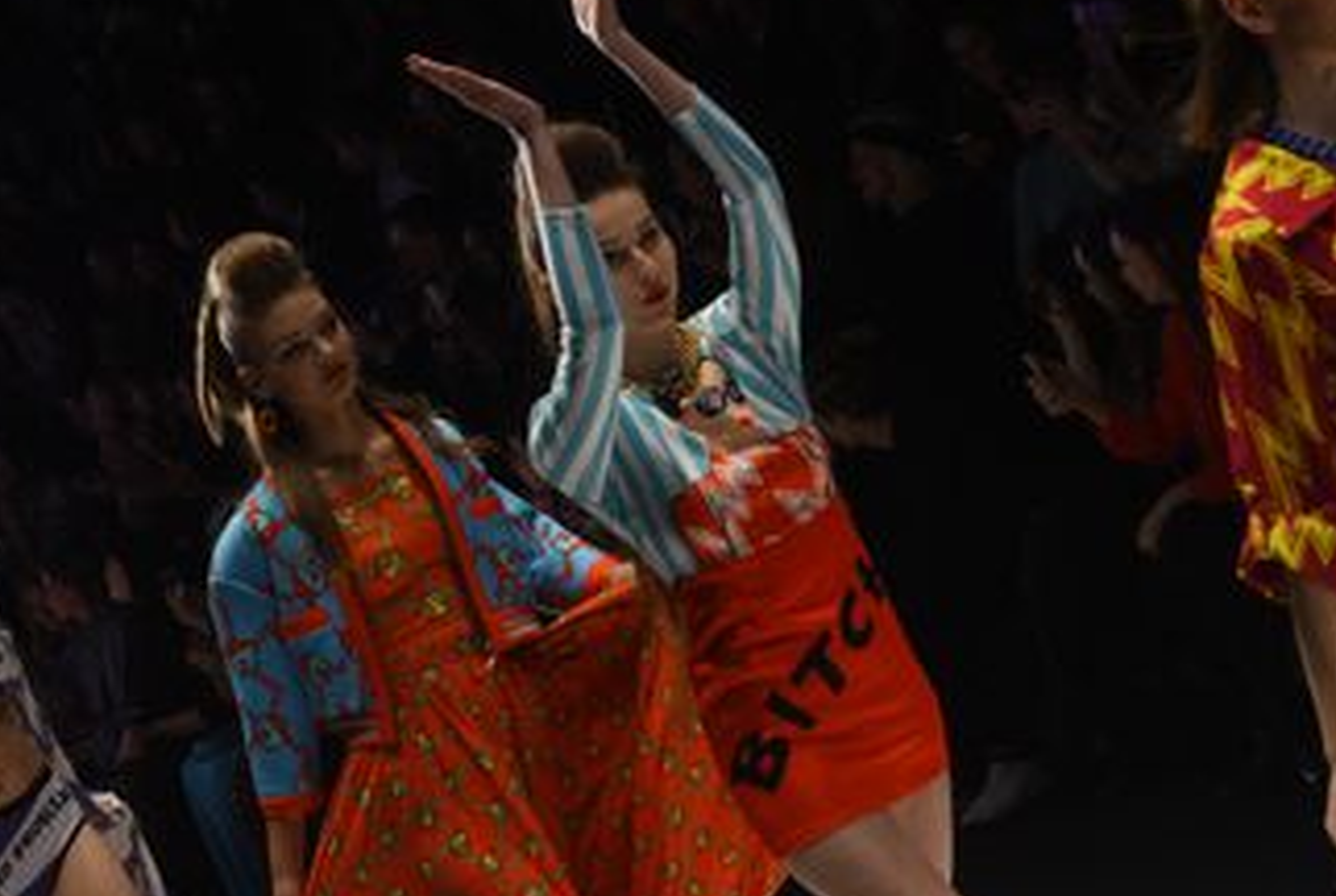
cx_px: 813
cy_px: 701
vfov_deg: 12.7
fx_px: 4015
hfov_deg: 18.9
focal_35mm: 108
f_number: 5.6
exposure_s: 1/200
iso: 1000
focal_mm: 50
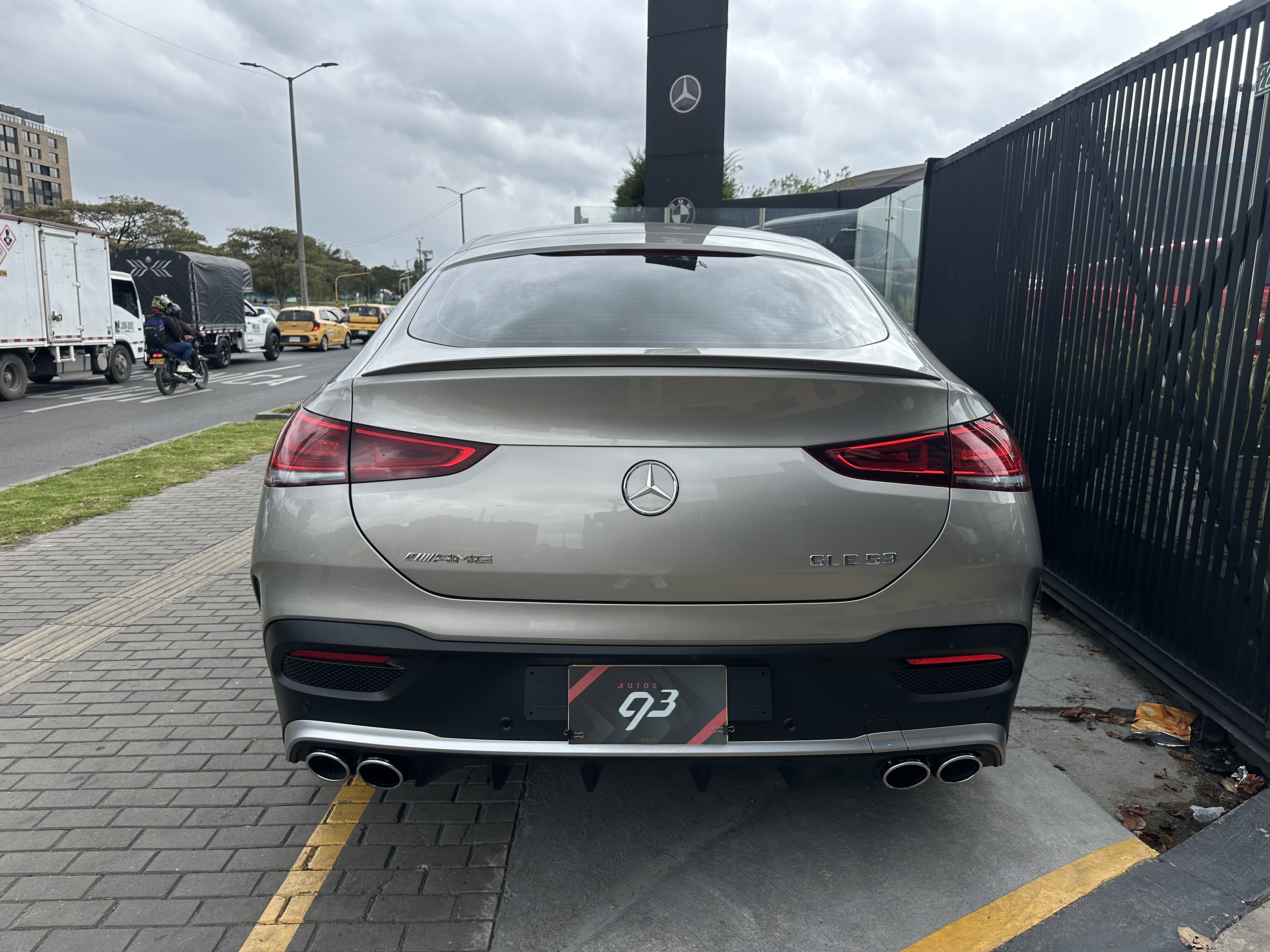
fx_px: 881
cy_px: 476
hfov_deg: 71.6
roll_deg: -1.2
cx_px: 635
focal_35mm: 24
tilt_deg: -11.0
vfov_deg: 56.8
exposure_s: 1/1880
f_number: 1.78
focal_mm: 6.86
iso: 80
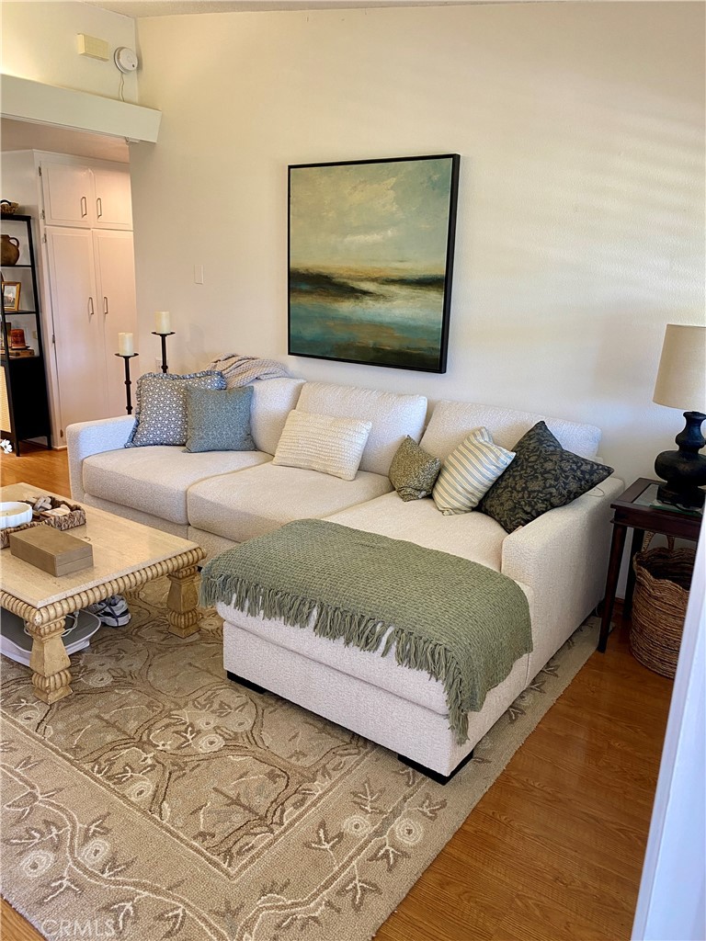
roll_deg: -2.1
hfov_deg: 53.1
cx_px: 353
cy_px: 470
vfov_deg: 67.3
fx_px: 707
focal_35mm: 26
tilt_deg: -14.7
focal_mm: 4.25
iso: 125
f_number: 1.8
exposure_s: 1/60
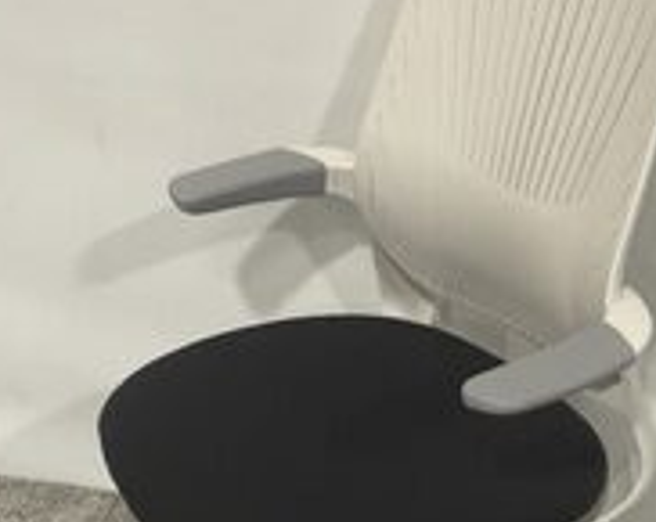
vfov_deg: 19.5
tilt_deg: -32.4
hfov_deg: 24.4
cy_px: 373
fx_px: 1512
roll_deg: -1.4
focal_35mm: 78
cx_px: 389
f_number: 1.8
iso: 100
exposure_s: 1/60
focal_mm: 3
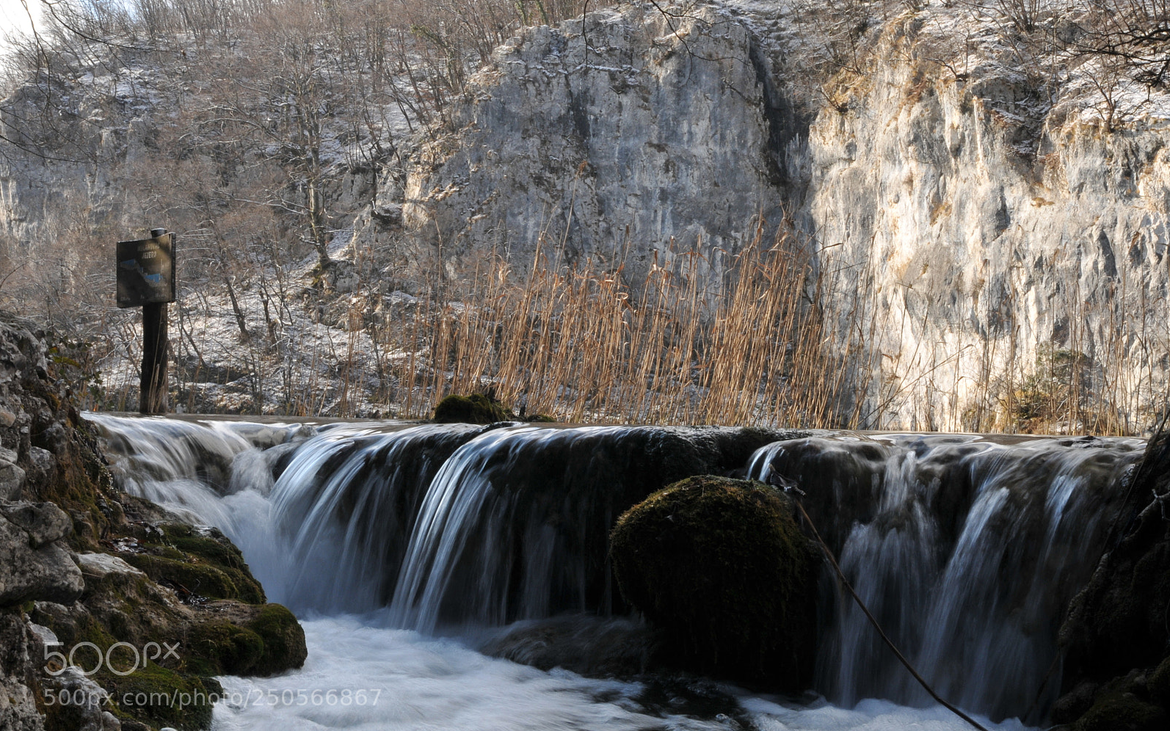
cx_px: 585
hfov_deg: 42.2
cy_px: 365
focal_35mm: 48
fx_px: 1515
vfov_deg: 27.1
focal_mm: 31
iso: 220
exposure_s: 1/15
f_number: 25
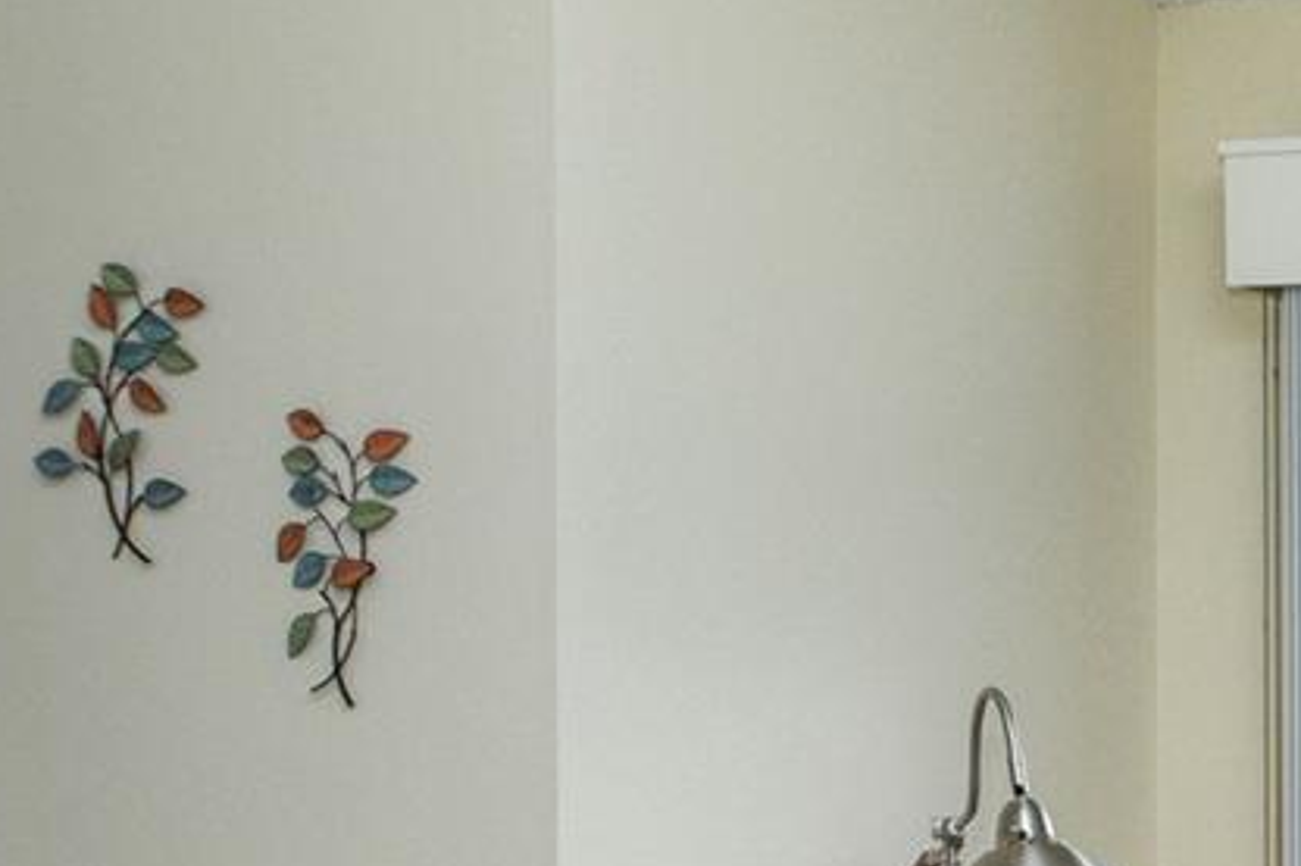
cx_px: 1958
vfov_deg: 17.9
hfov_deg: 22.6
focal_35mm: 73
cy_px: 1004
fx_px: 2637
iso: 640
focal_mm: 13
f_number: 7.1
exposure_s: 1/250
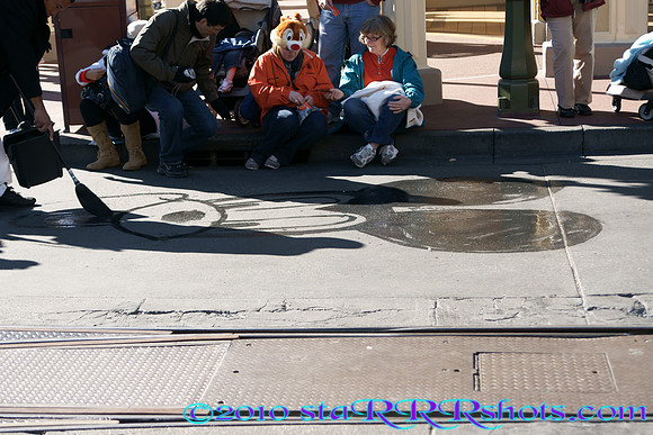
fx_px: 1361
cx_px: 326
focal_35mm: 75
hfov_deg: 27.0
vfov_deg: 18.2
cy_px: 218
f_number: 2.8
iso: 100
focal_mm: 50
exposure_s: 1/640
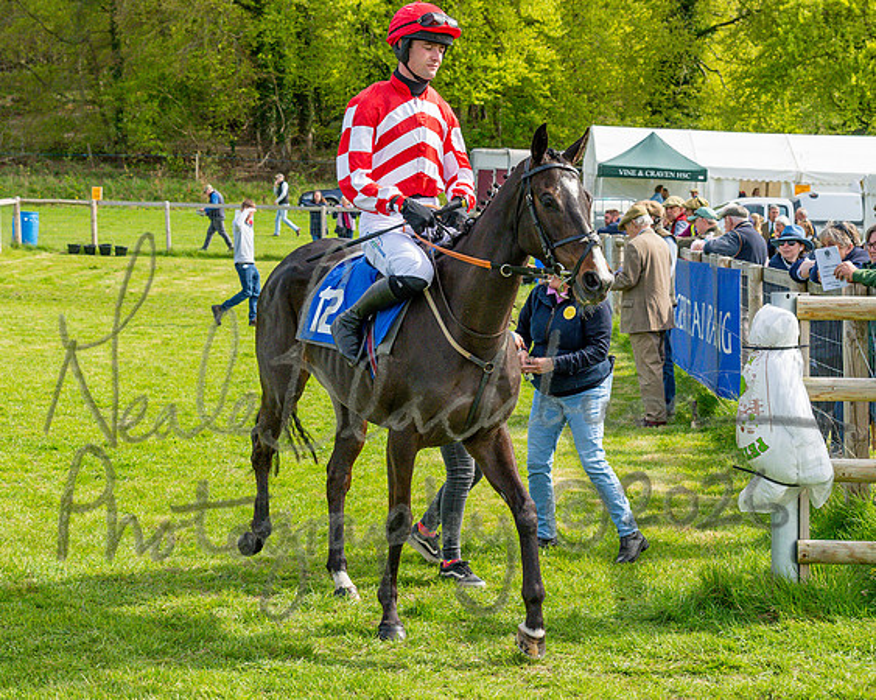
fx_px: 1969
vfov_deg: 20.2
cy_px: 351
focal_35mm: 76
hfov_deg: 25.1
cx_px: 368
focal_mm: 40
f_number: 5
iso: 800
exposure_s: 1/2500
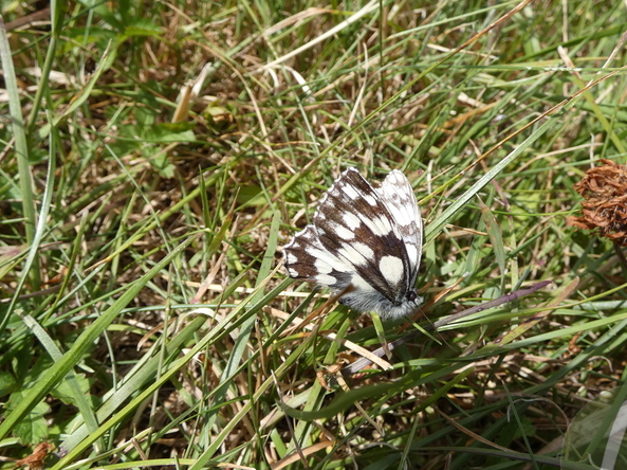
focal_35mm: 27
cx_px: 310
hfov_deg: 65.4
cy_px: 258
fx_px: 489
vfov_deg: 51.2
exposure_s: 1/1000
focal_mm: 3.6
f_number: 2.8
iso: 80
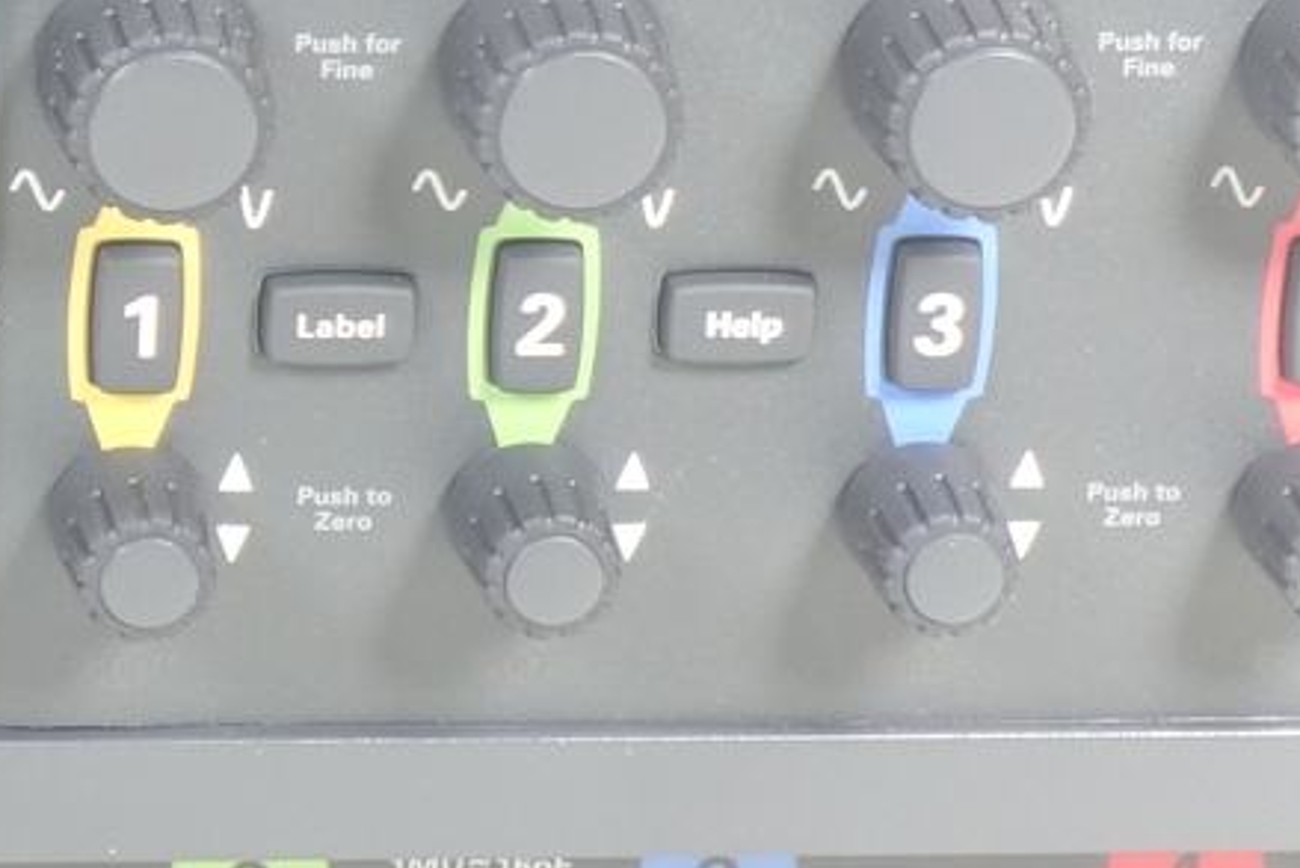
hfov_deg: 6.8
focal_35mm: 294
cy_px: -304
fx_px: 10620
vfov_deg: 4.7
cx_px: -1084
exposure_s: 1/80
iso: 320
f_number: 2.8
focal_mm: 22.95
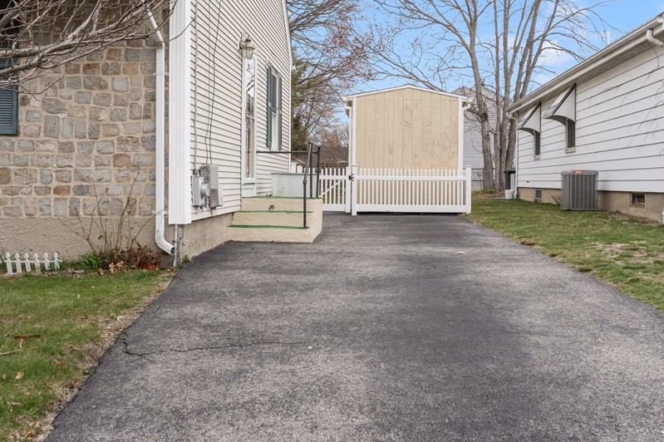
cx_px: 357
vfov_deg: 38.6
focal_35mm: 34
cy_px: 162
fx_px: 627
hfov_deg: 55.8
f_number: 7.1
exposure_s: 1/640
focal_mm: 25
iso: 1600
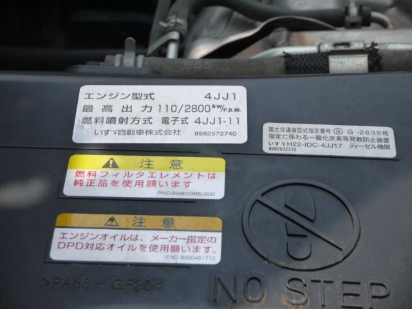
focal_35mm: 84
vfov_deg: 17.6
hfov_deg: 23.3
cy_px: 154
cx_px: 206
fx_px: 1000
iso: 160
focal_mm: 42
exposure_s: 1/500
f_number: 10
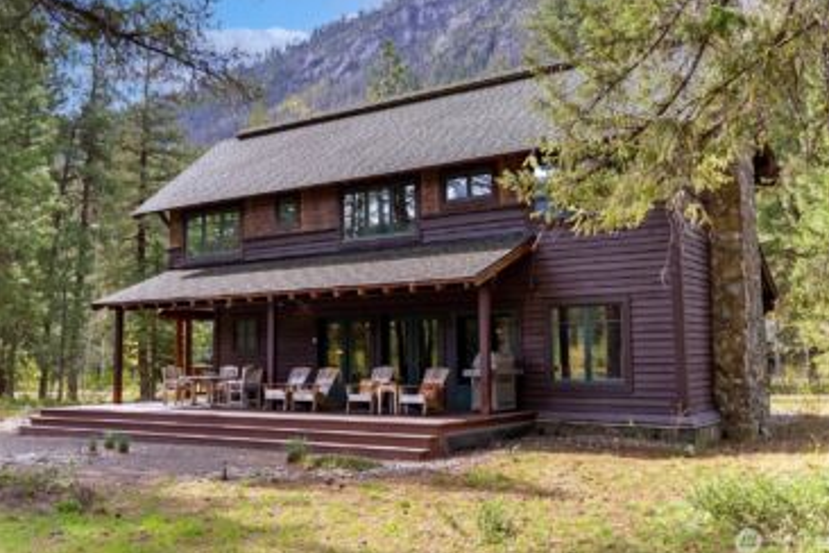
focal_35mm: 36
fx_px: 821
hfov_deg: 53.6
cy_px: 260
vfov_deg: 37.2
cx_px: 412
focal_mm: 32.6
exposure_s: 1/8000
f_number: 2.8
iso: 100
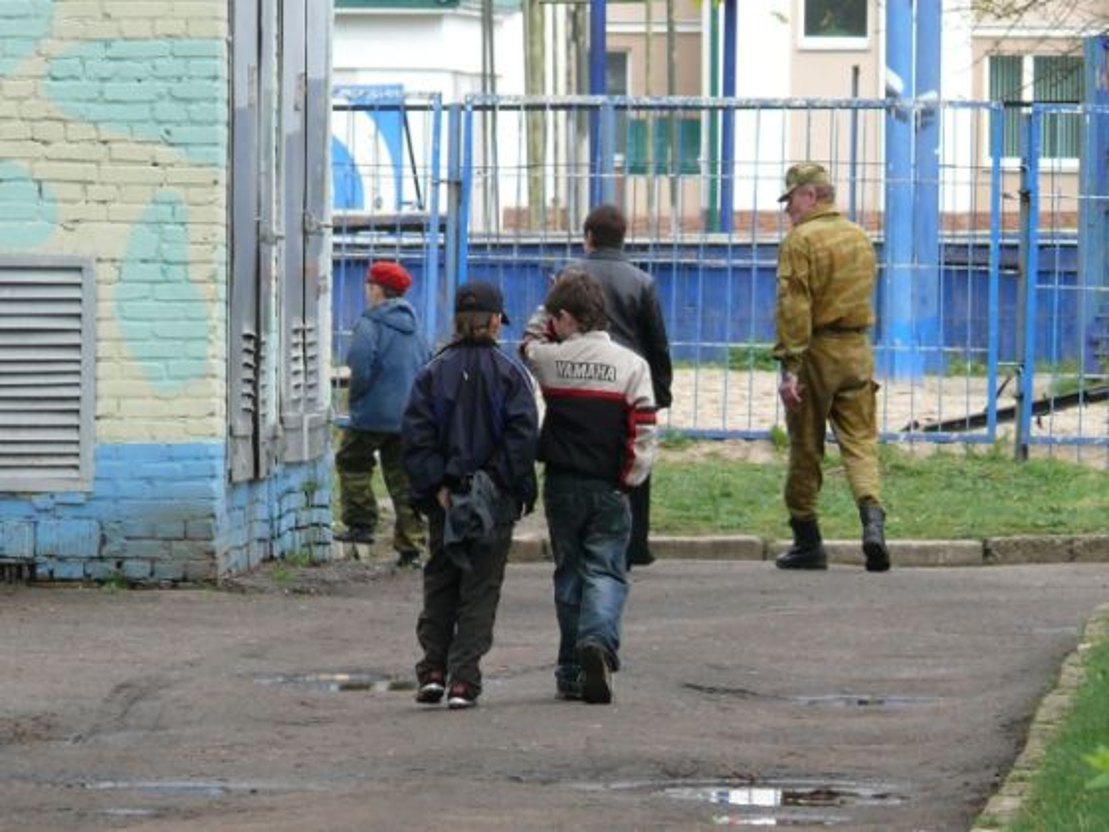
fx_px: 14257
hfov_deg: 4.5
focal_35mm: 445
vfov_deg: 3.3
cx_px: 554
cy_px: 416
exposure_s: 1/250
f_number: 4
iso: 100
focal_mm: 52.8
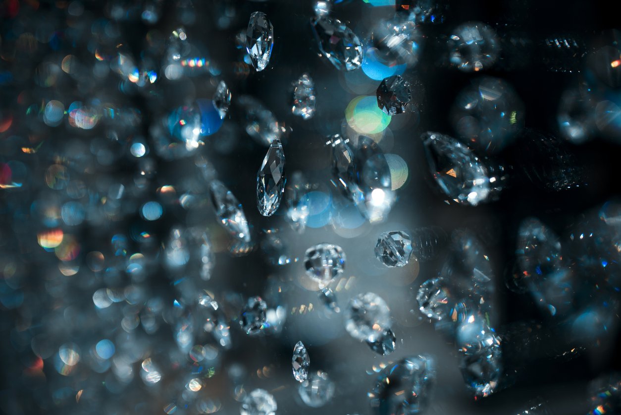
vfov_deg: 37.9
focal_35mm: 35
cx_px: 310
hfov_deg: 54.4
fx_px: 604
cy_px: 208
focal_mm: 35
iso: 100
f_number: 2
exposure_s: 1/8000
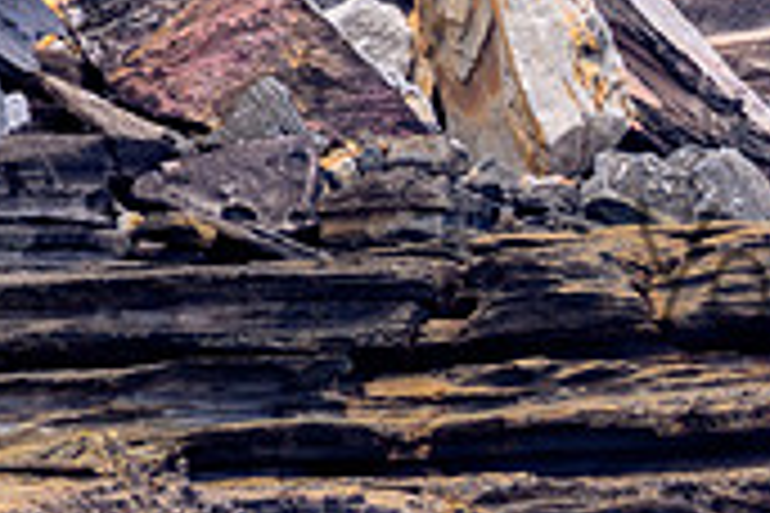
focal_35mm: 2765
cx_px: 1099
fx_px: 59136
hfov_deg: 0.7
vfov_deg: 0.5
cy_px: 232
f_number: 16
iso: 32
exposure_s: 3
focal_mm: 800
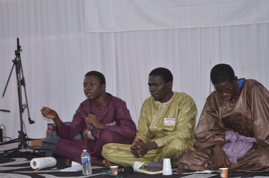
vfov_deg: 13.0
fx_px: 783
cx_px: 134
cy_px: 89
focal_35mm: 105
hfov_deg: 19.5
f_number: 4
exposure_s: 1/60
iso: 800
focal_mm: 70
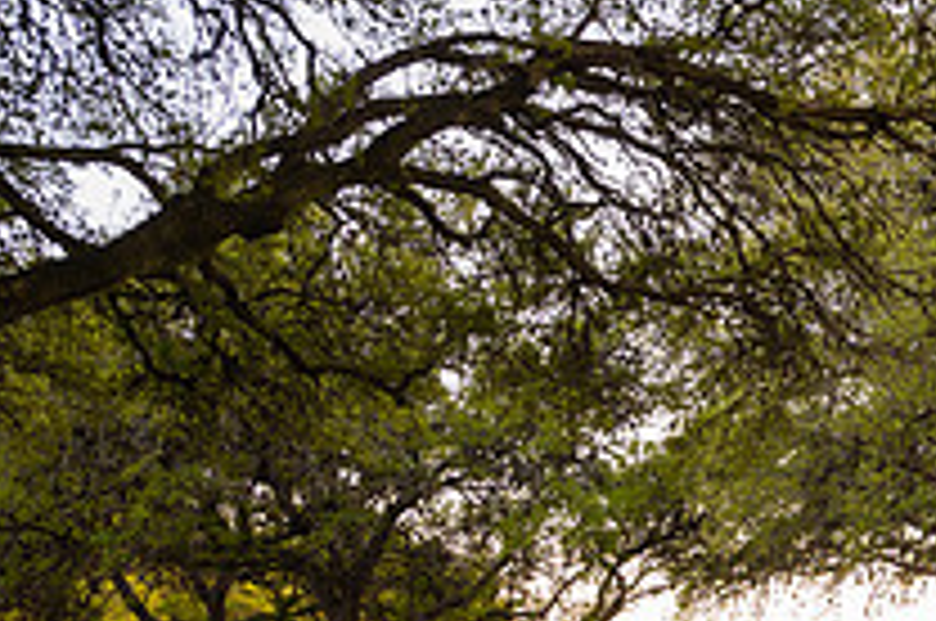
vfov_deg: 19.8
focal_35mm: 67
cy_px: 590
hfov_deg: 27.6
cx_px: 1017
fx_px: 1739
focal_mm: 24
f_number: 4
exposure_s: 1/8
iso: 100
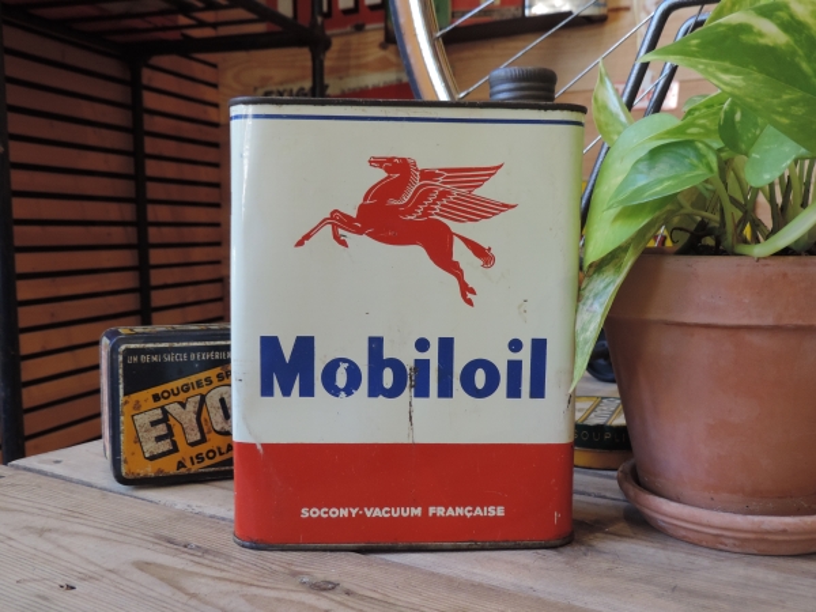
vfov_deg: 40.7
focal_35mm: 35
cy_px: 306
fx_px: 825
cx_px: 408
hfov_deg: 52.6
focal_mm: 6.2
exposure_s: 1/50
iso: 360
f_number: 3.3
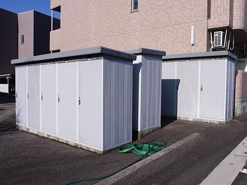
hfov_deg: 60.0
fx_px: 214
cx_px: 124
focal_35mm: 30
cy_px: 92
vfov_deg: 46.8
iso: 100
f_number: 4.5
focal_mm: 5.4
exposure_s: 1/1300
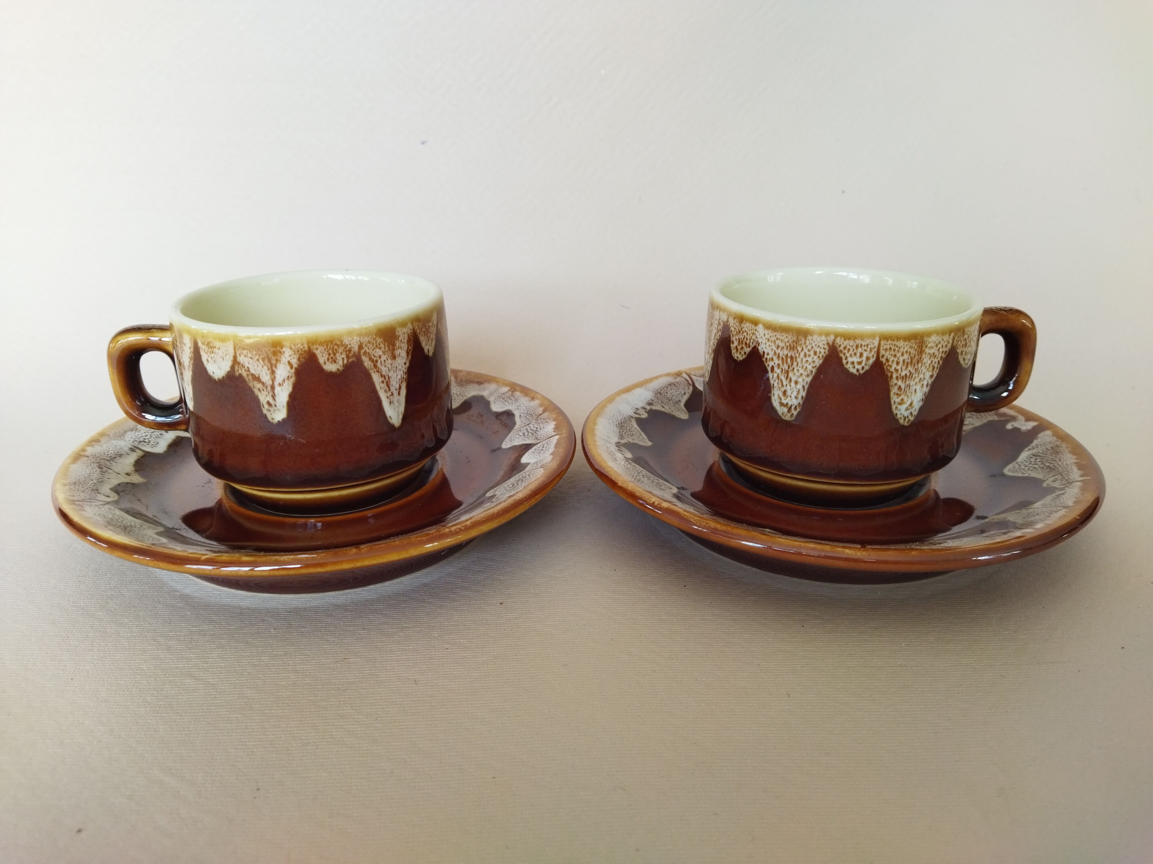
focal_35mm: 27
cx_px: 576
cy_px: 432
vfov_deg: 51.4
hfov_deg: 65.3
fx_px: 899
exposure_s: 1/136
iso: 99
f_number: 1.79
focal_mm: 4.71
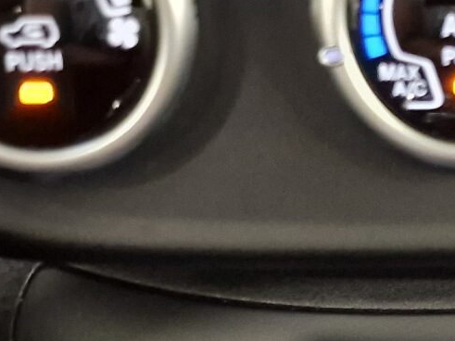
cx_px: 522
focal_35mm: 120
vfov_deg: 11.9
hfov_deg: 15.9
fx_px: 1577
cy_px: 483
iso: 640
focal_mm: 6.4
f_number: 1.8
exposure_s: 1/10
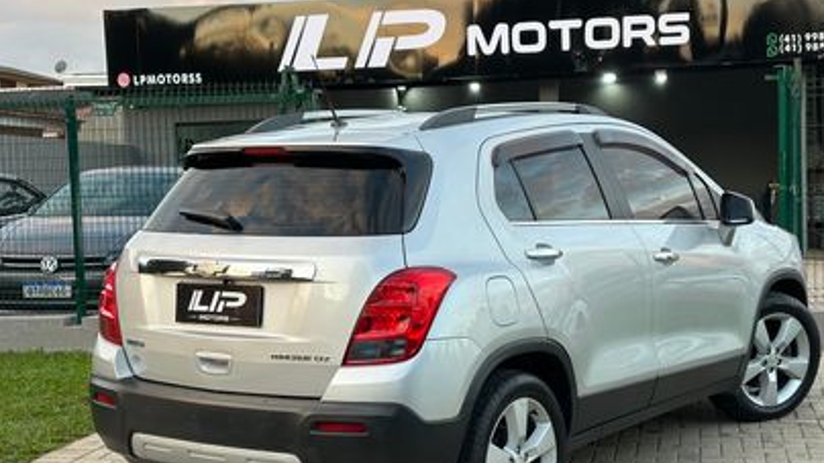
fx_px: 1332
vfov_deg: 19.7
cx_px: 463
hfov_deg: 34.3
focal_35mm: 61
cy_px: 284
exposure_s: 1/121
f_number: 1.78
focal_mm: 6.86
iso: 50
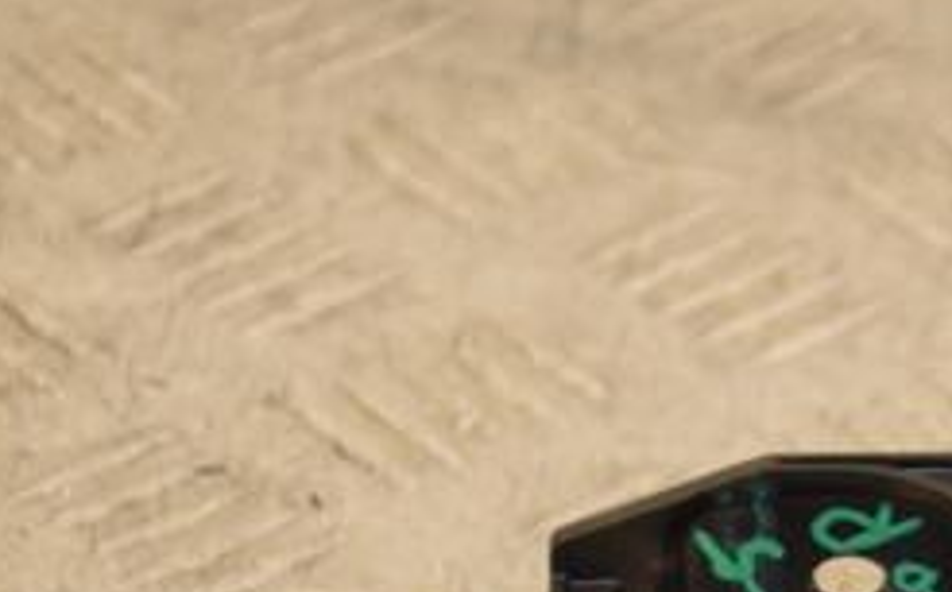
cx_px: 1076
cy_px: 615
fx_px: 10163
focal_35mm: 392
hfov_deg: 5.3
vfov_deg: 3.3
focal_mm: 105
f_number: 5.6
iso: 800
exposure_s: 1/160
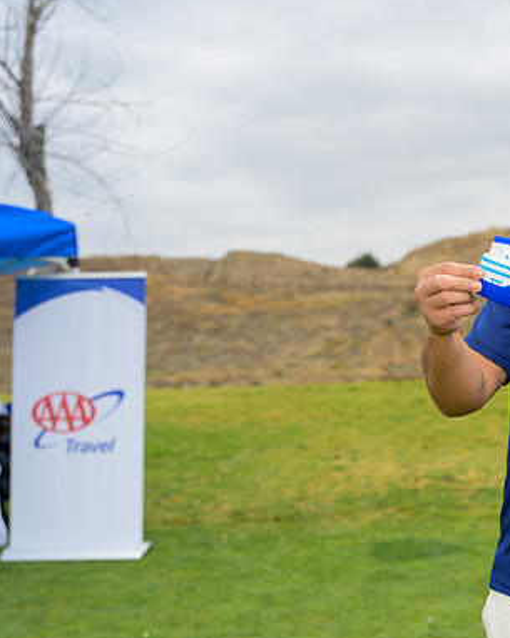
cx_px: 472
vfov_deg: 31.4
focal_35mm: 60
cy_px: 317
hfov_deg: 24.6
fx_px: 1132
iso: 800
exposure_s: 1/4000
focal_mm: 42
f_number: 4
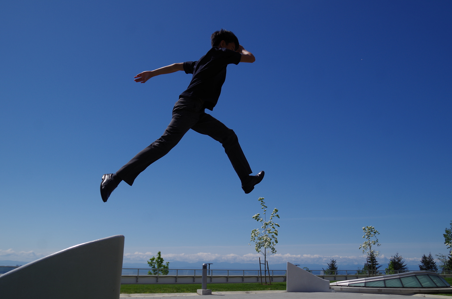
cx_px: 226
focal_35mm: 32
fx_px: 395
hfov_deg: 59.6
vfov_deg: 41.5
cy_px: 150
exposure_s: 1/2000
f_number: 4
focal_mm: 21
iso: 100
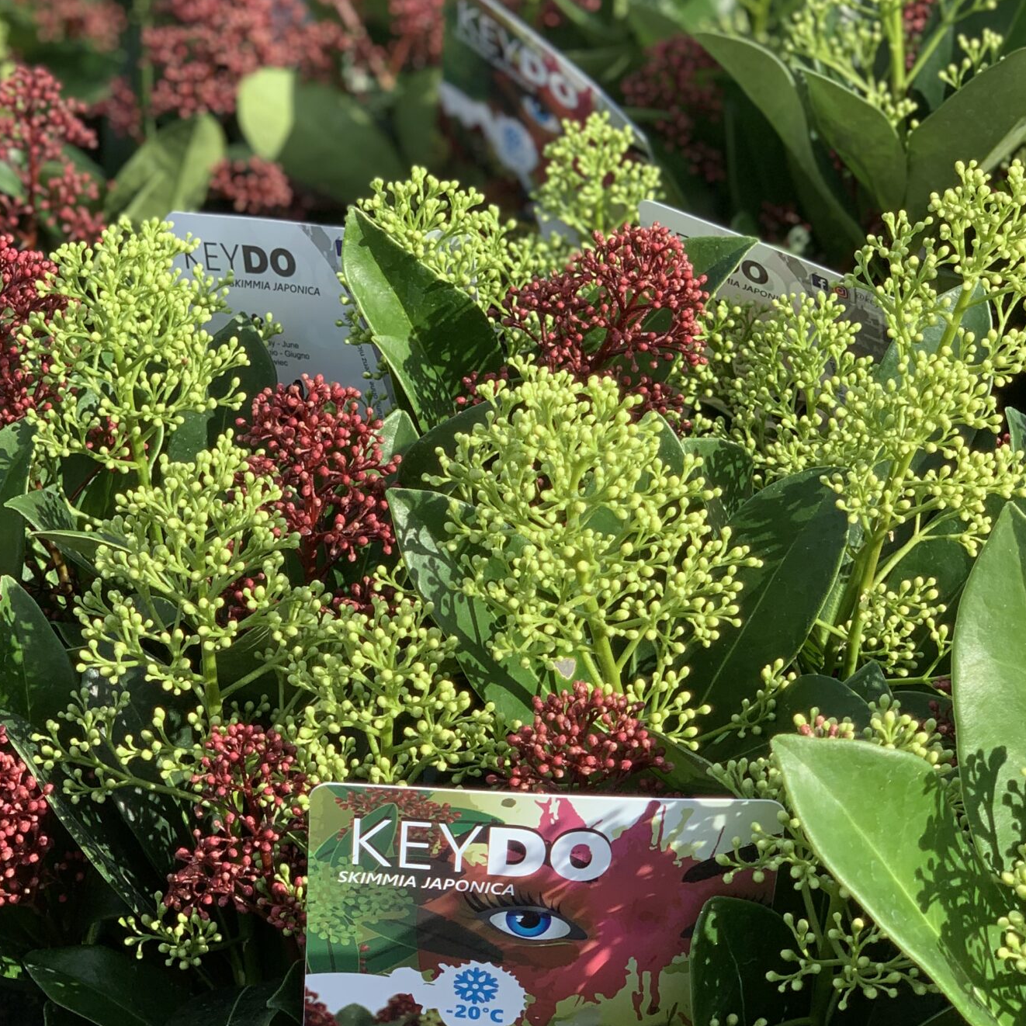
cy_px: 357
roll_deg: -0.2
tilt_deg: -30.3
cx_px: 355
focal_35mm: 89
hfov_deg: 19.5
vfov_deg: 19.5
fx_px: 2984
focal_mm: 6
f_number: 2.4
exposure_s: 1/470
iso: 16
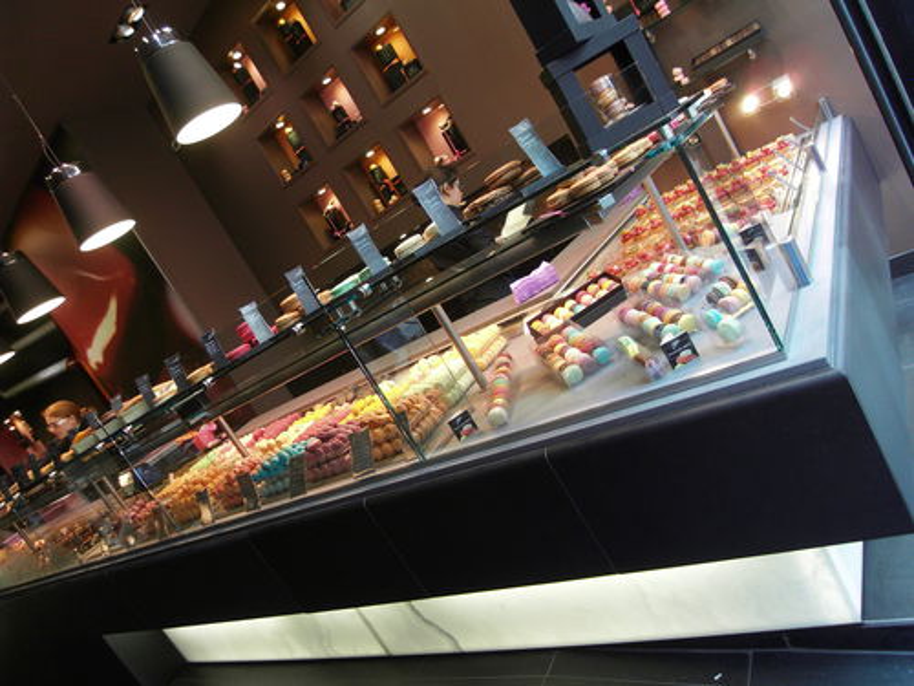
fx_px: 634
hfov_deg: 71.6
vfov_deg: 56.8
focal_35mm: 24
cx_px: 457
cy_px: 343
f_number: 2.8
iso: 100
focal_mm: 4.3
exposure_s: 1/60
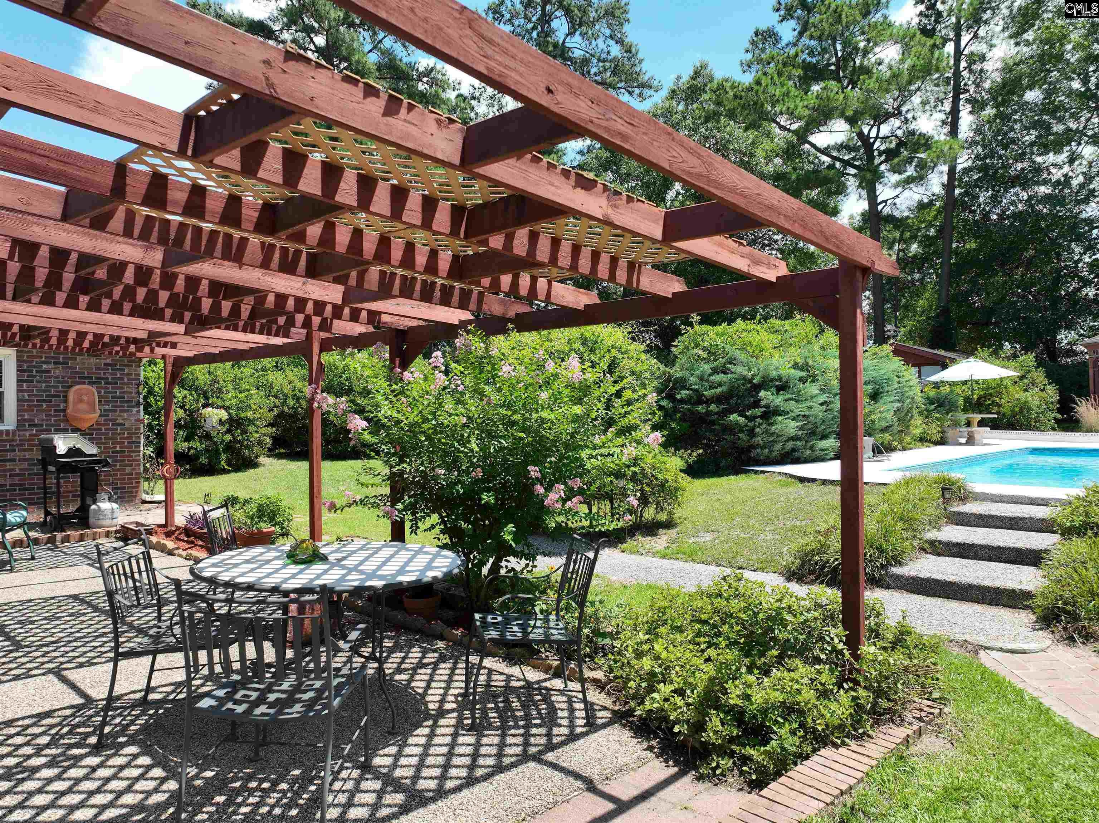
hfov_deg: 71.6
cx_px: 550
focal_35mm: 24
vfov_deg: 56.8
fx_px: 762
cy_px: 412
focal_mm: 12.29
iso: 200
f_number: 2.8
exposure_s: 1/1600
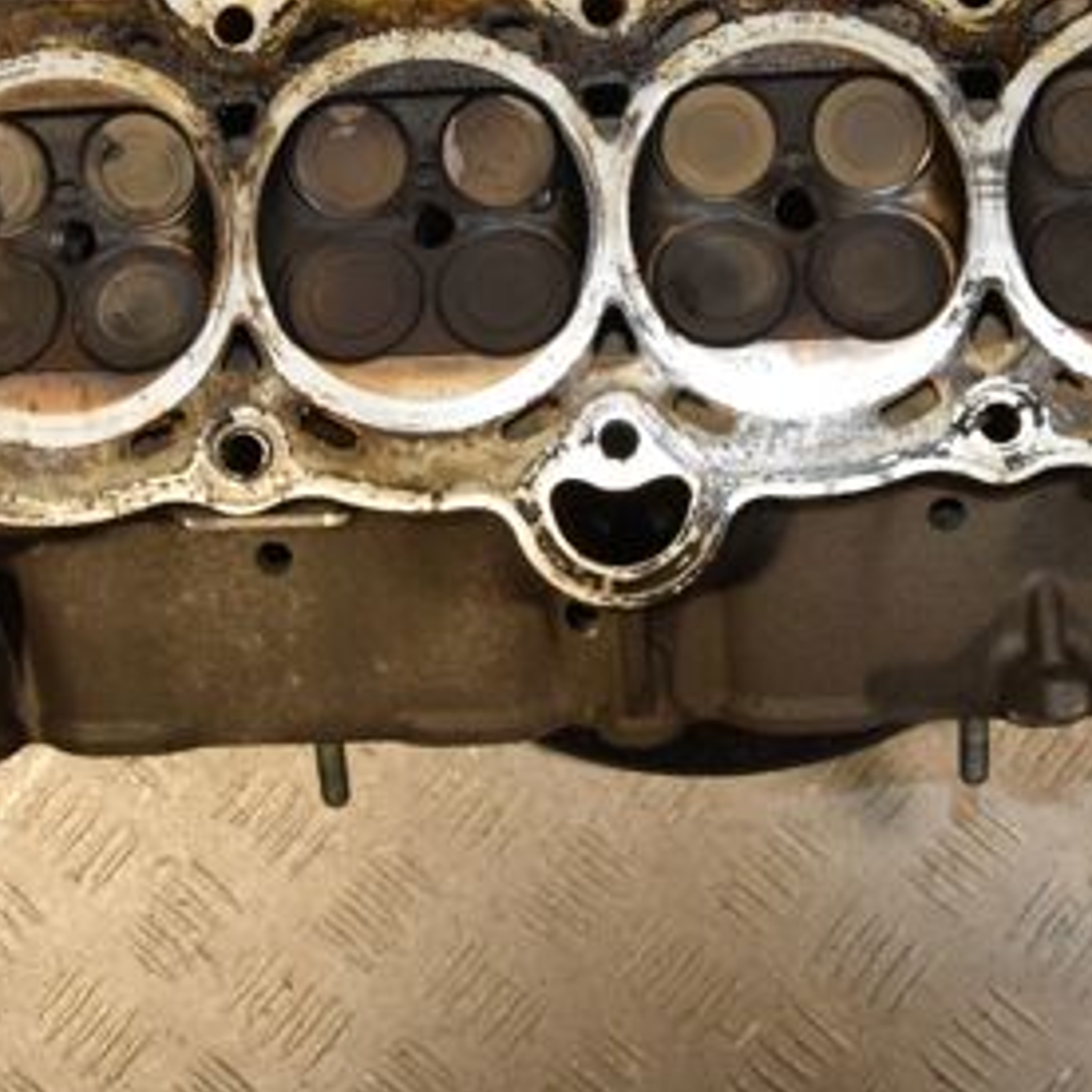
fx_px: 2212
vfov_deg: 27.5
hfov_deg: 27.6
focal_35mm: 62
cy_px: 332
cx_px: 673
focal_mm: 21
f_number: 9
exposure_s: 1/200
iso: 800
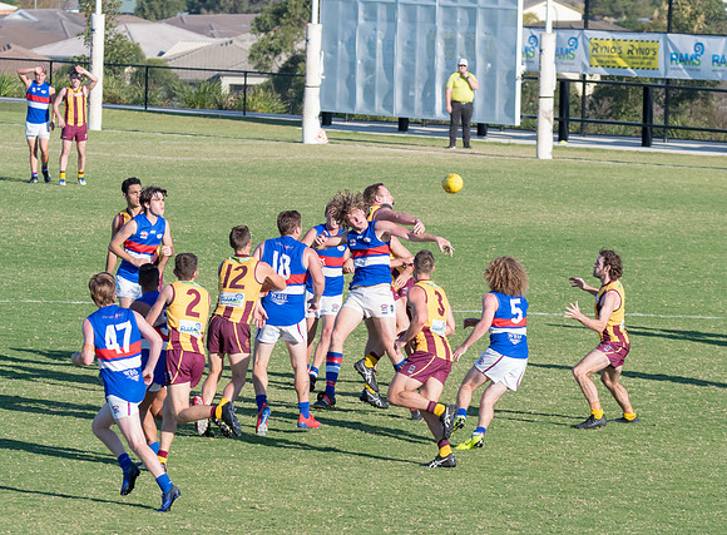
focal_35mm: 288
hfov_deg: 6.9
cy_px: 281
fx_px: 6000
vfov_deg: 5.1
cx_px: 450
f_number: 7.1
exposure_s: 1/1600
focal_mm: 160
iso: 800
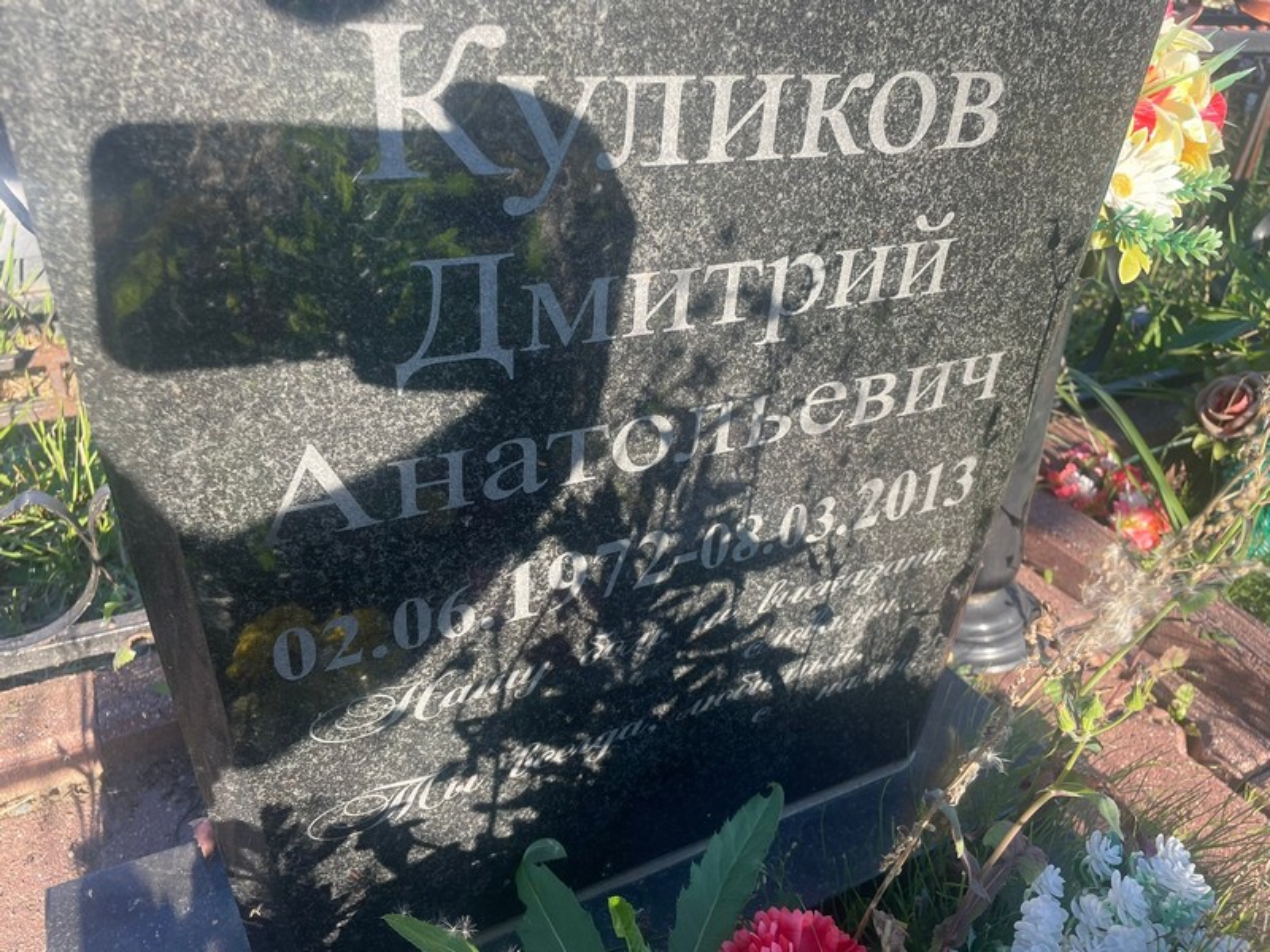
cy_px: 476
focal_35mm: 26
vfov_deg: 53.1
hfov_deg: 67.3
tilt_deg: -30.9
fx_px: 954
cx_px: 635
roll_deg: -4.5
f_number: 1.6
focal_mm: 4.2
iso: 32
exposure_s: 1/518
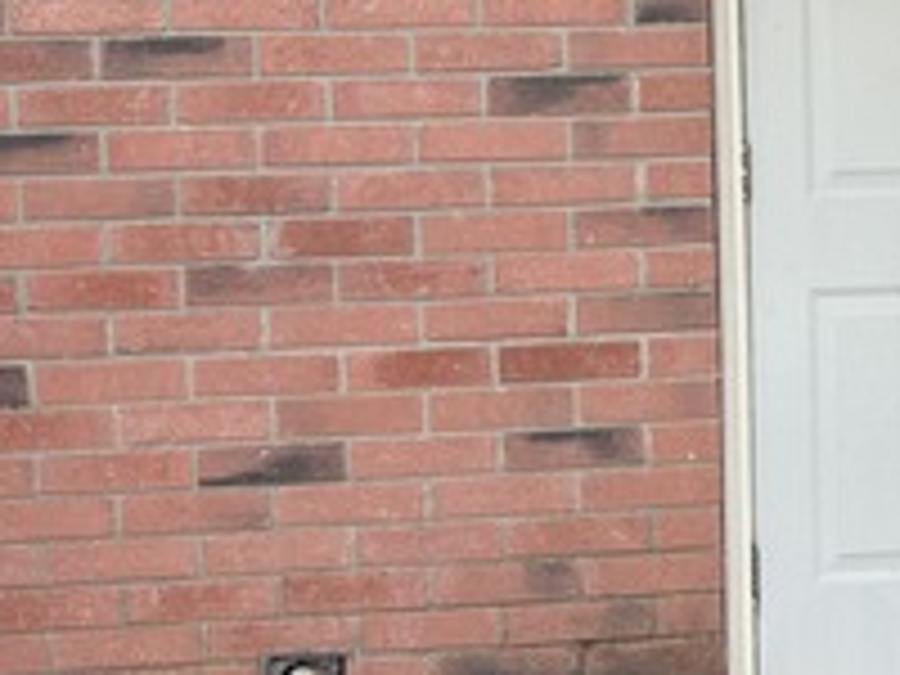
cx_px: 999
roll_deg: +1.5
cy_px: 144
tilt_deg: -3.6
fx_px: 2158
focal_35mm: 83
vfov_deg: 17.6
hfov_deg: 22.2
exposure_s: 1/1001
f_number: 1.6
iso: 64
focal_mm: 5.96
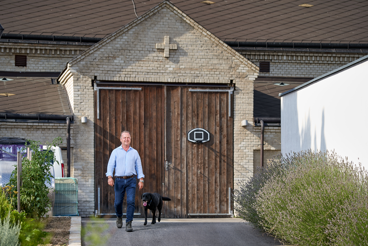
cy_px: 123
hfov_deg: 17.6
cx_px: 184
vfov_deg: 11.8
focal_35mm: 116
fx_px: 1186
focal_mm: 116
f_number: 5
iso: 50
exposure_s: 1/160
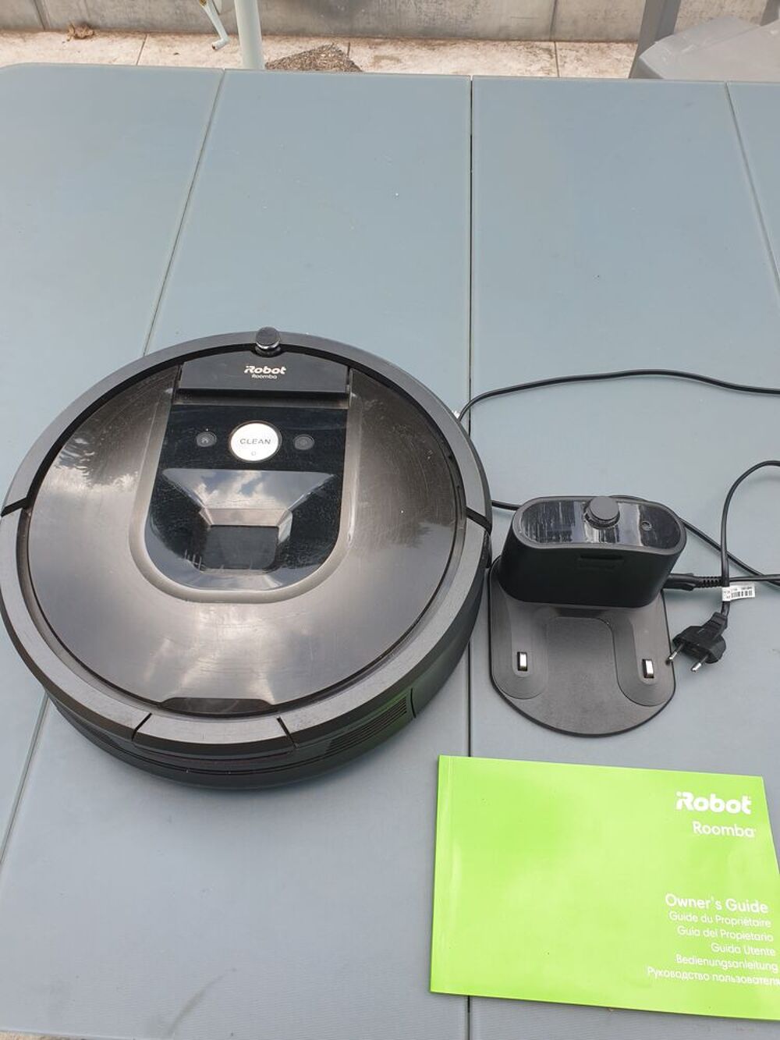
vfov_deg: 67.3
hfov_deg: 53.1
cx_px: 390
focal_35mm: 26
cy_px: 520
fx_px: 781
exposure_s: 1/263
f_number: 2.4
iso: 50
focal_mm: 4.3
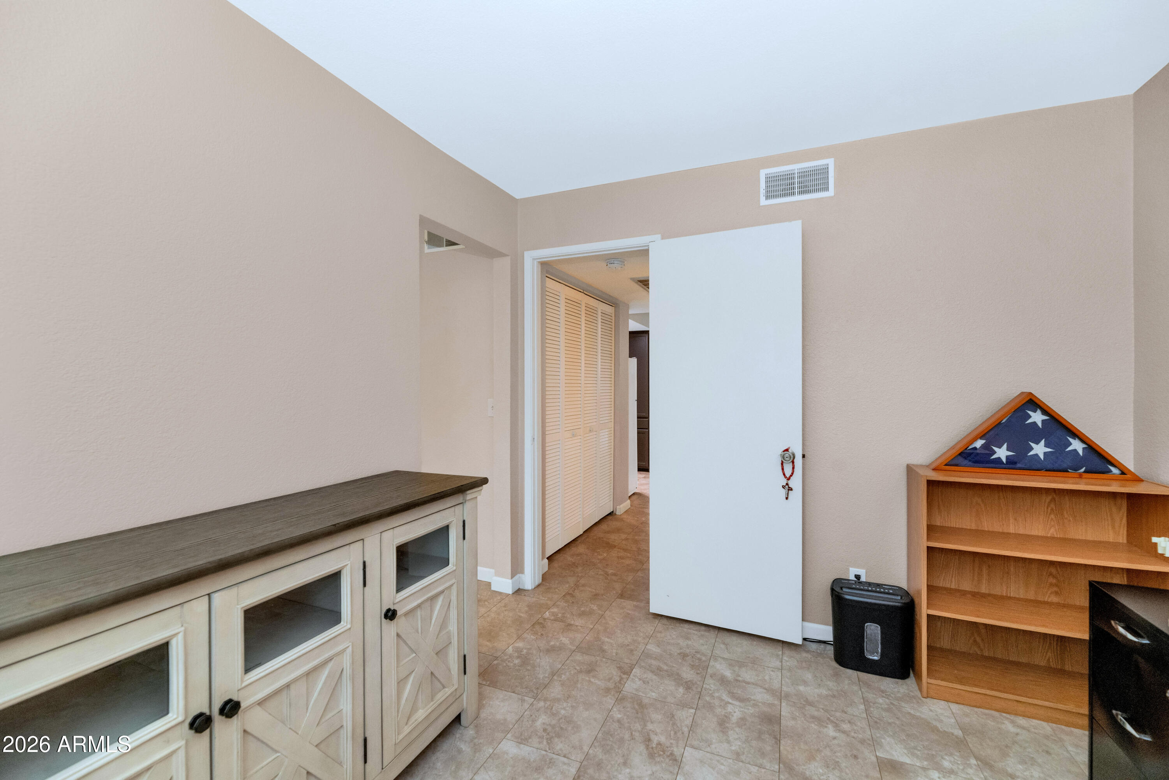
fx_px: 455
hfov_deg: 104.3
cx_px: 584
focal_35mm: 14
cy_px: 390
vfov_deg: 81.2
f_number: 5.6
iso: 1000
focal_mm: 14
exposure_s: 1/60
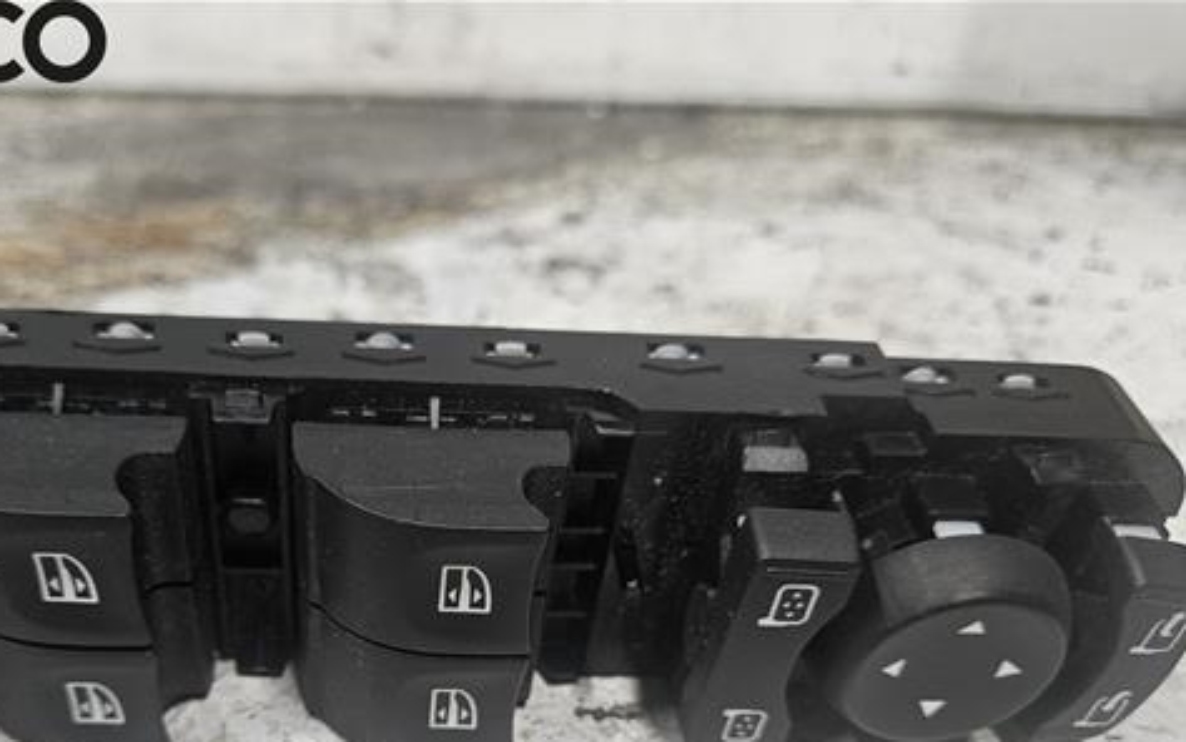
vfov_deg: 36.9
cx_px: 426
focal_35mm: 33
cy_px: 599
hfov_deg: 57.2
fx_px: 1067
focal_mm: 5.4
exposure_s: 1/100
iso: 400
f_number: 1.8
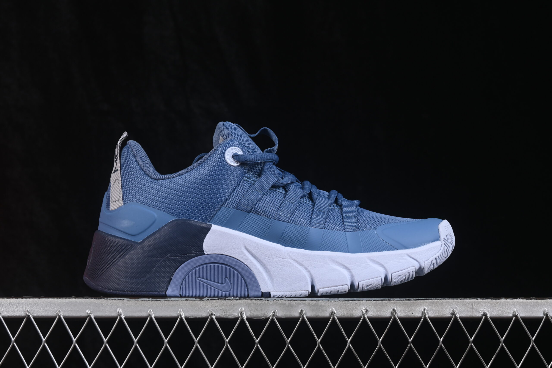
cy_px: 184
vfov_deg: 18.2
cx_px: 276
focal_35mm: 75
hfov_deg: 27.0
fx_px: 1150
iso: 160
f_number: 8
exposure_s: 1/80
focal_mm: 50
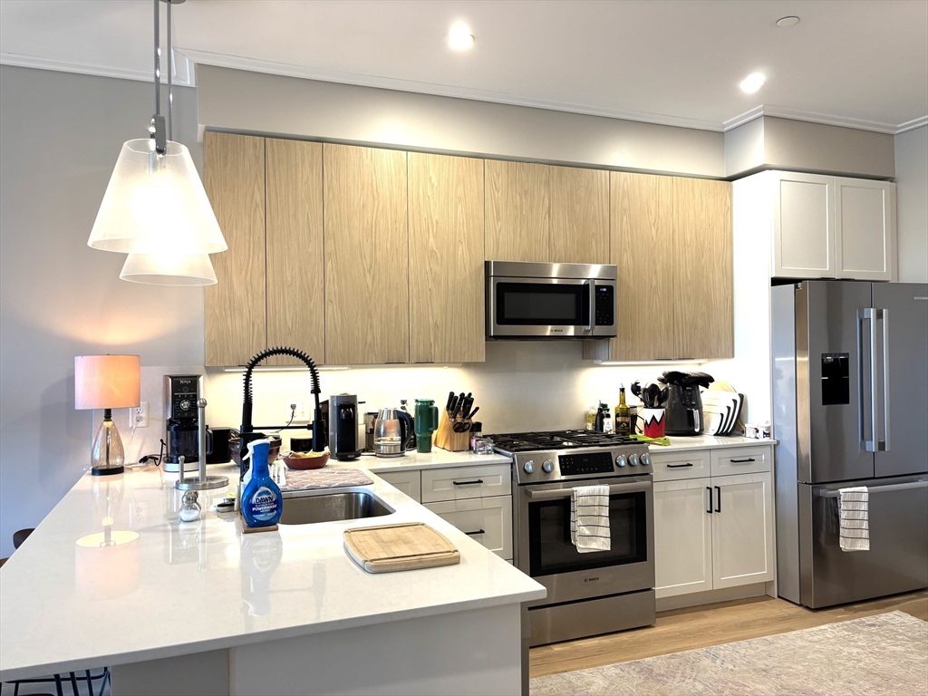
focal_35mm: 26
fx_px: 697
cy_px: 348
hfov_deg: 67.3
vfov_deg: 53.1
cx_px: 464
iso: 80
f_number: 1.6
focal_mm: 5.96
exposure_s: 1/60
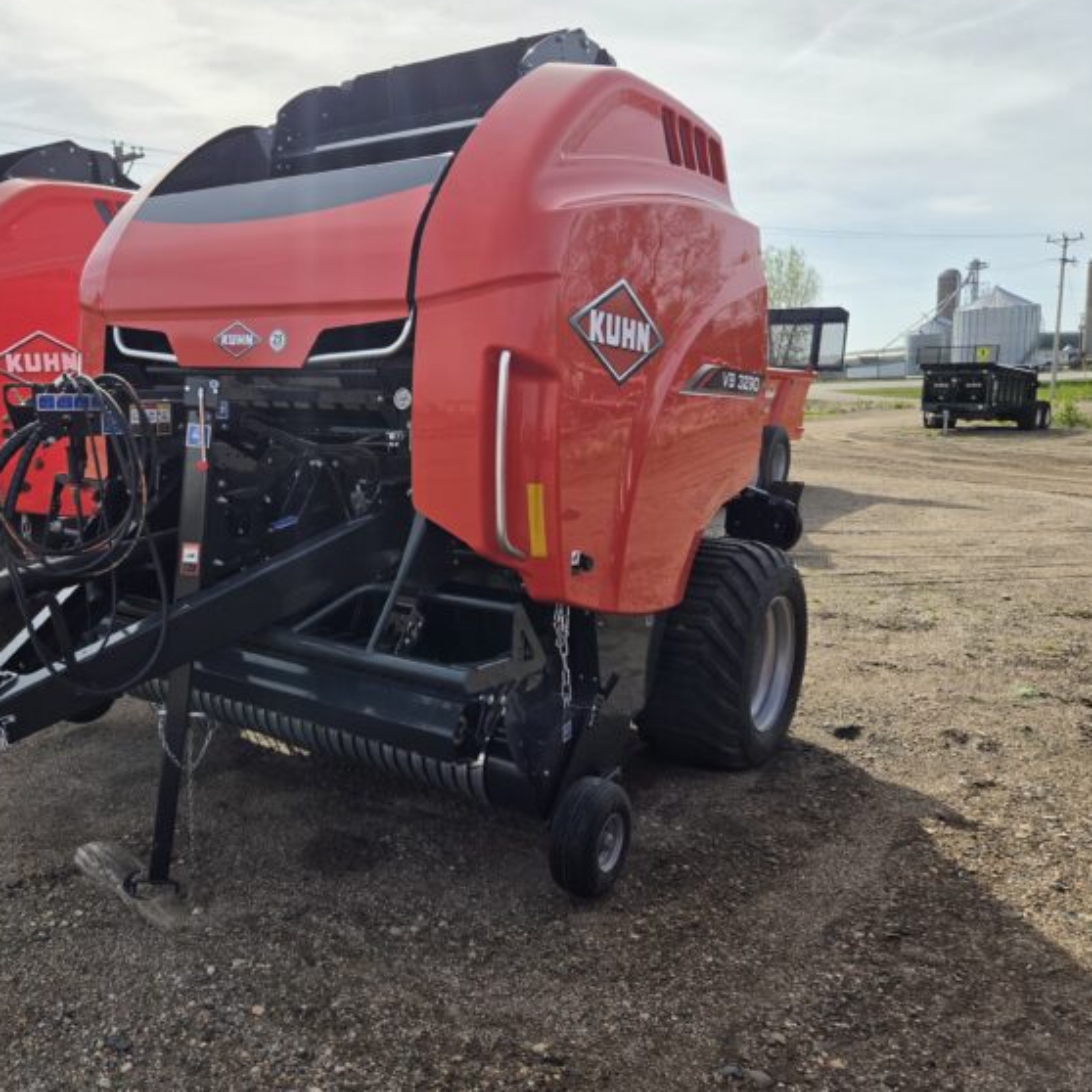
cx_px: 397
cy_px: 536
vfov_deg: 57.3
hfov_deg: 56.5
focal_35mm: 28
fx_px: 999
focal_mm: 5.4
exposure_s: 1/5397
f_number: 1.8
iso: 80
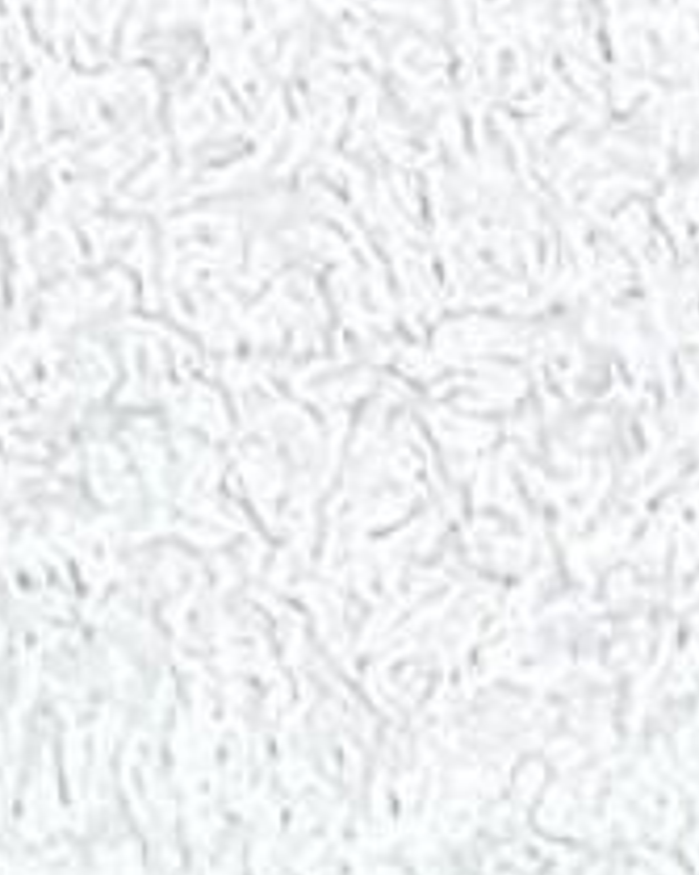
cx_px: 561
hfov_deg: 9.2
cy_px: -1903
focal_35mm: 168
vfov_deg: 8.9
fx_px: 4348
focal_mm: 2.91
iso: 64
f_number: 1.9
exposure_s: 1/100
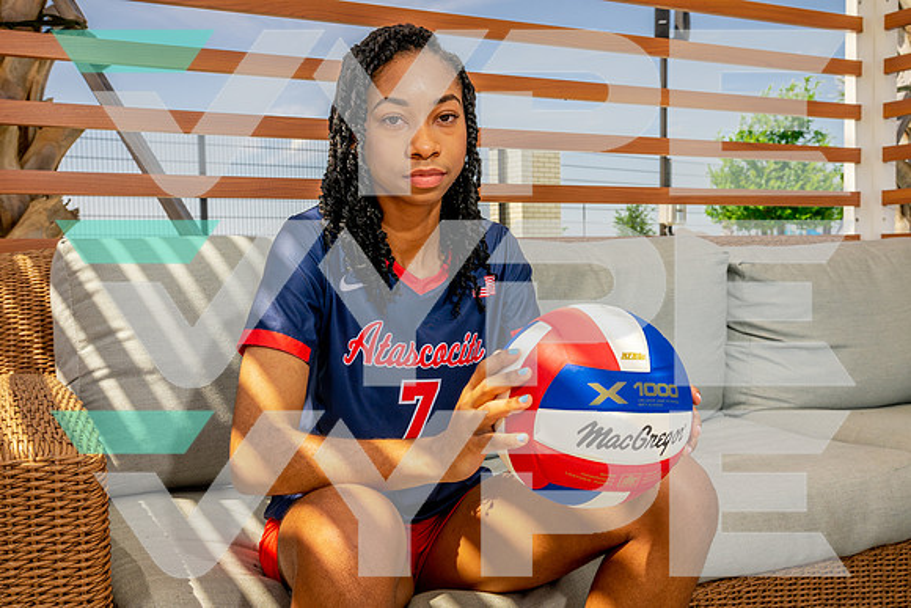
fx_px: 886
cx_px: 456
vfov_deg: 37.9
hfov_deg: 54.4
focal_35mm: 35
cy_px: 304
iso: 100
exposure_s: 1/250
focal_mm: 35
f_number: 8
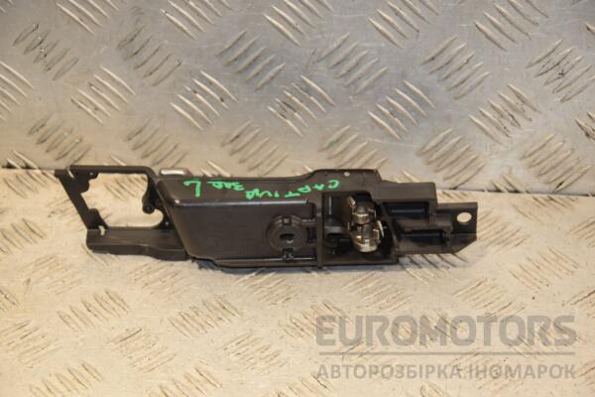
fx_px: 1735
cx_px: 298
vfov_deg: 13.0
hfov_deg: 19.5
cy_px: 198
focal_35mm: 105
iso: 800
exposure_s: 1/200
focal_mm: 70
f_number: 6.3
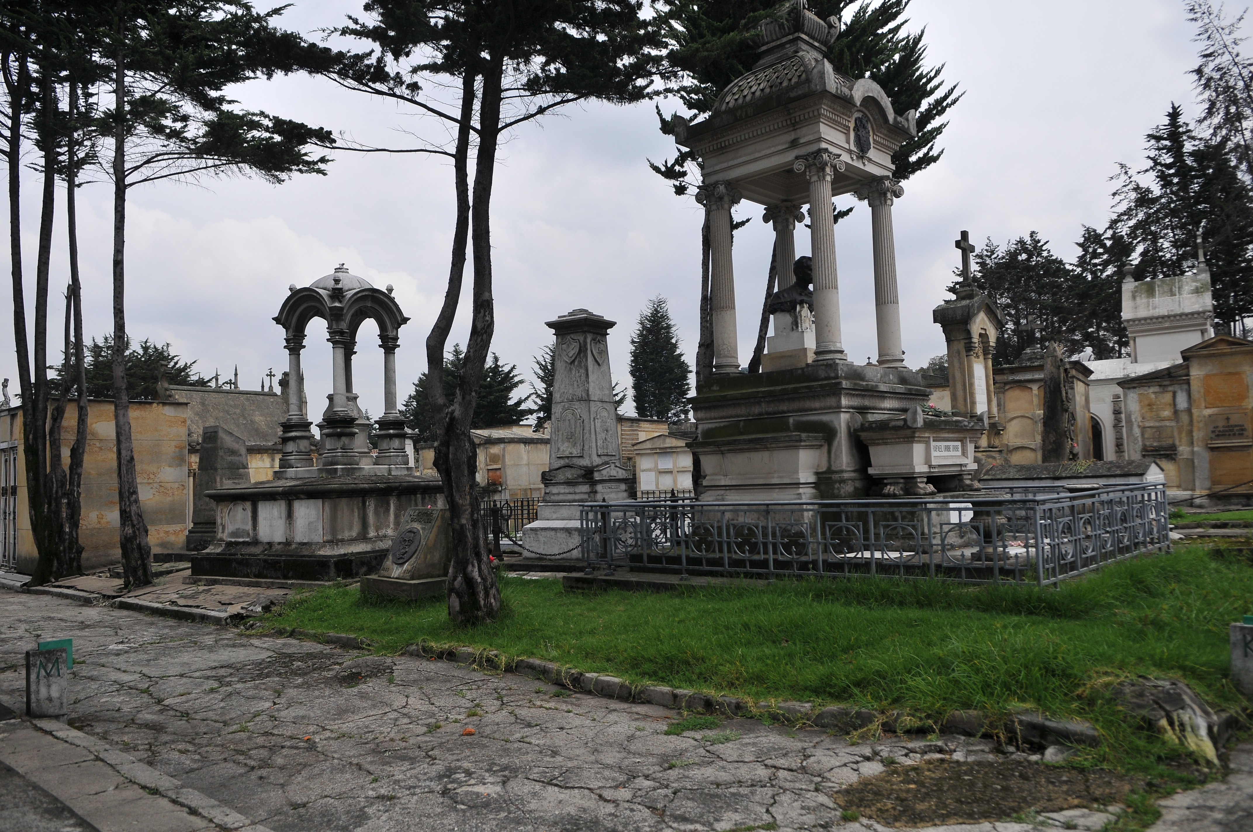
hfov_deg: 70.5
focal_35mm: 26
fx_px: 886
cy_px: 416
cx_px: 626
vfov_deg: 50.3
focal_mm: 17
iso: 200
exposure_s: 1/2500
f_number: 2.8
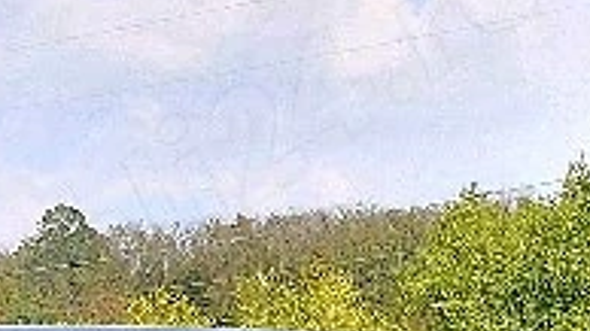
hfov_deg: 11.8
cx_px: -371
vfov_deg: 6.3
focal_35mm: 172
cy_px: 1089
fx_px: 2690
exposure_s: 1/1000
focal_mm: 5.54
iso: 50
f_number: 1.8
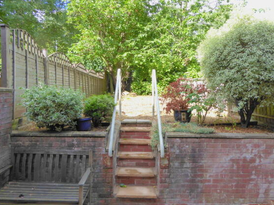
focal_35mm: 26
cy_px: 101
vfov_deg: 53.1
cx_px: 136
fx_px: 206
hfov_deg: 67.3
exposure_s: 1/100
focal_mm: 4.3
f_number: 3.3
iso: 80
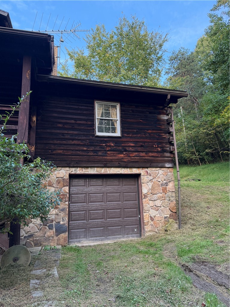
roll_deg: +3.0
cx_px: 115
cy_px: 154
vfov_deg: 71.6
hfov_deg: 56.8
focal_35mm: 24
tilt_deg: +12.6
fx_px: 213
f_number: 1.78
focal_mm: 6.76
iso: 200
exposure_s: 1/82
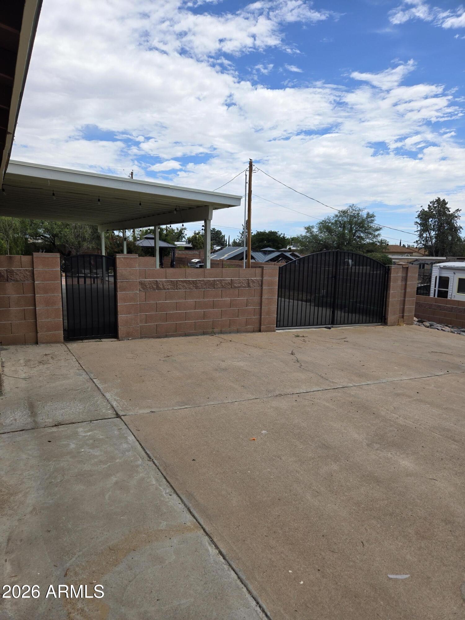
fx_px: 412
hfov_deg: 58.9
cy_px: 310
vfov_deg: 73.9
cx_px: 232
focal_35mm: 23
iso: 25
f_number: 1.8
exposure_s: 1/2010
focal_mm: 5.4
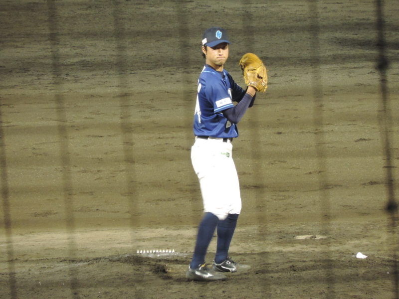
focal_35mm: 600
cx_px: 200
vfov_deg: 2.5
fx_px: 6916
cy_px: 150
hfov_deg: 3.3
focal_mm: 107
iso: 800
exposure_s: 1/40
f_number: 4.9
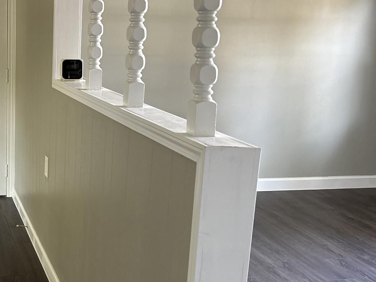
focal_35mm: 58
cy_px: 121
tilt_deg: -10.5
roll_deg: -1.0
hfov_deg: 31.8
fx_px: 630
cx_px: 44
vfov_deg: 25.2
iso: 200
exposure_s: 1/60
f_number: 1.5
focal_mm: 5.7
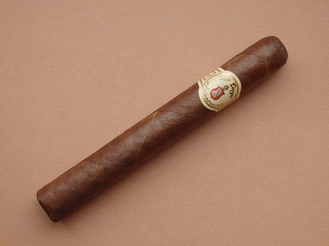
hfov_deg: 32.2
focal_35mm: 60
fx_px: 570
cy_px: 123
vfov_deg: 24.4
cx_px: 164
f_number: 4.2
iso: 125
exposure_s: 1/15
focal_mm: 10.8
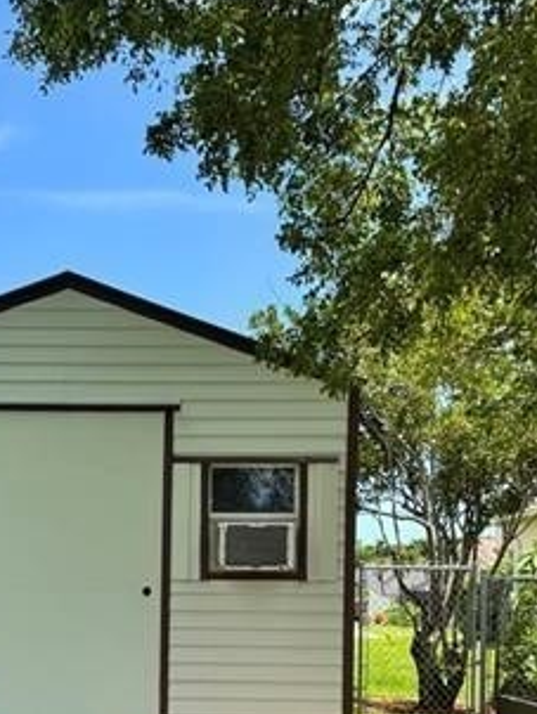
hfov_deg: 22.9
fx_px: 1260
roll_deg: -2.8
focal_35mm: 61
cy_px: 631
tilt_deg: -1.9
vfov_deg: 30.4
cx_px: -28
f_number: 1.78
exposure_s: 1/2959
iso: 80
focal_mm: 6.76
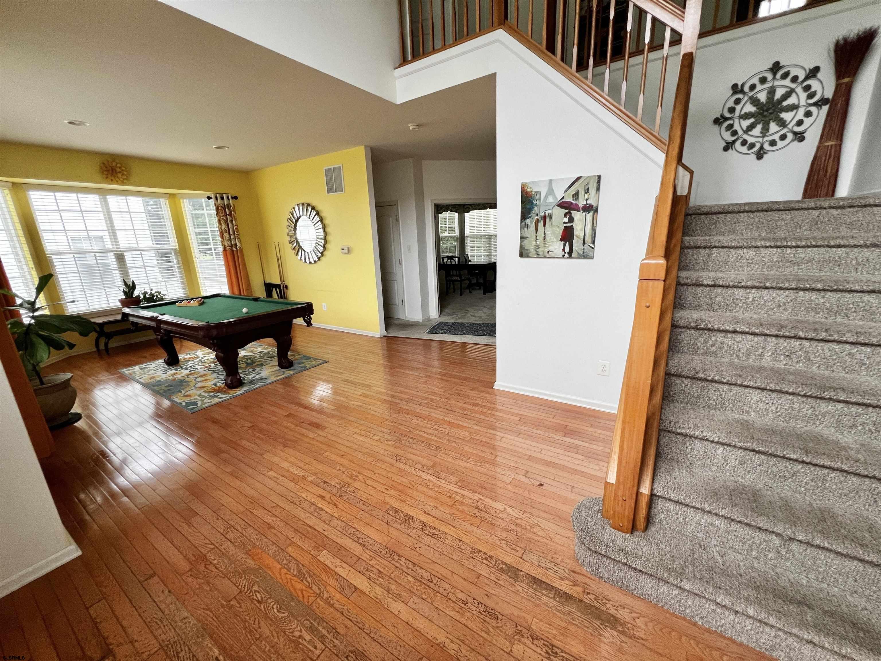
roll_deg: +2.5
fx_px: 331
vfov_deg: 89.9
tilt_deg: -15.8
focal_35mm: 13
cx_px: 440
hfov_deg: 106.2
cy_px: 330
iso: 125
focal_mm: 1.57
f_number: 1.8
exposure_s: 1/99
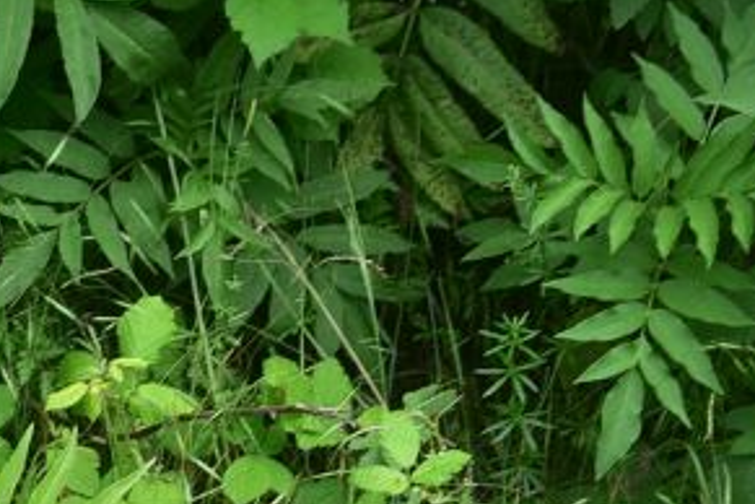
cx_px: -592
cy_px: 768
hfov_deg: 13.0
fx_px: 2999
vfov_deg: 9.3
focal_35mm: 143
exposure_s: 1/125
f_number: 7.1
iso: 200
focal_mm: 32
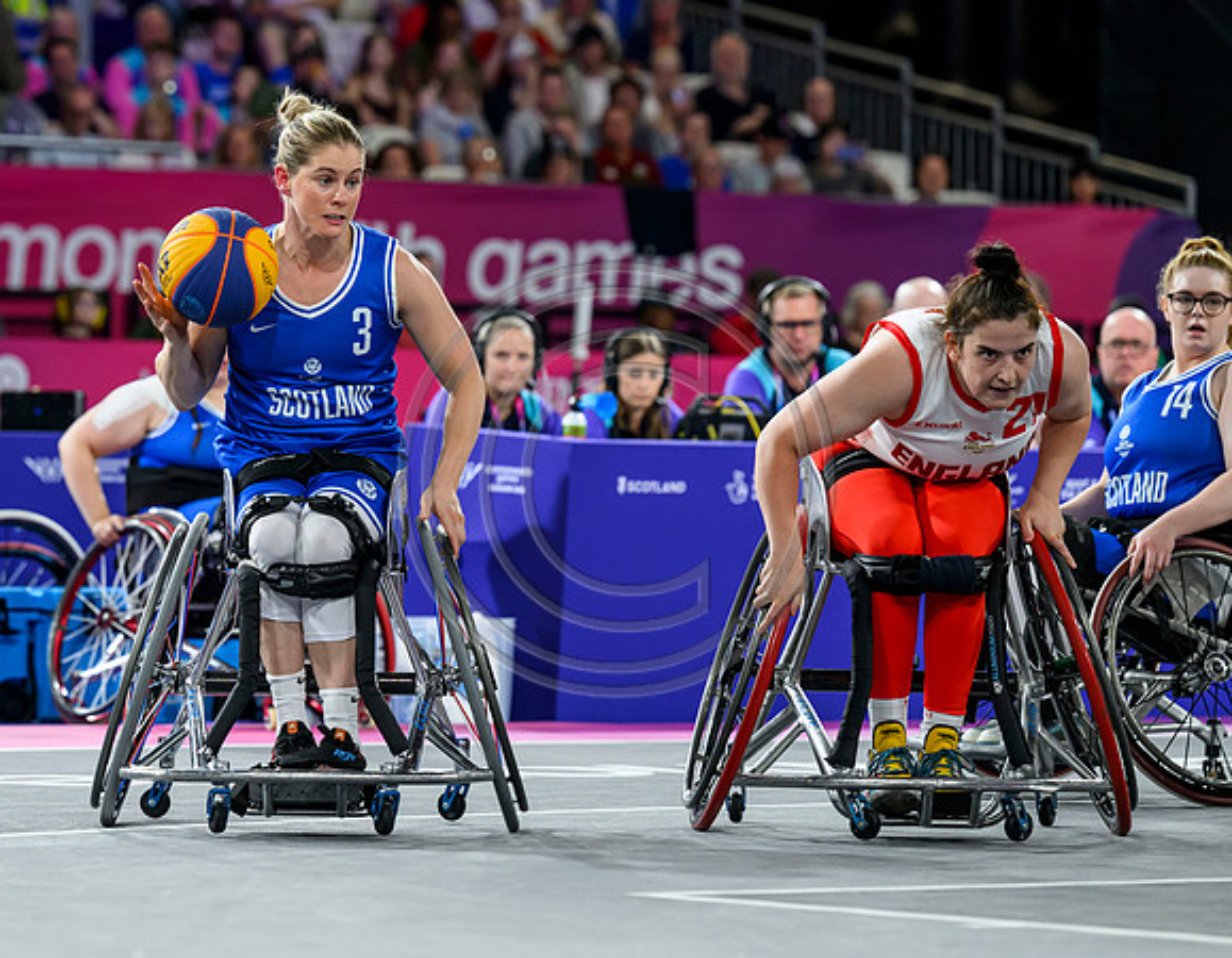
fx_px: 6644
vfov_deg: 8.2
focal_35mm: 184
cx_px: 369
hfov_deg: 10.6
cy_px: 432
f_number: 3.2
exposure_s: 1/1600
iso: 2500
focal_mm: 135
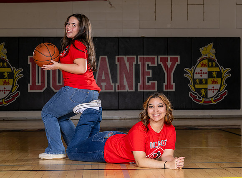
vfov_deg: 15.7
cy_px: 83
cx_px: 151
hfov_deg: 21.1
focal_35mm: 93
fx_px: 647
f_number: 7.1
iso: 400
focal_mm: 70
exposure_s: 1/100
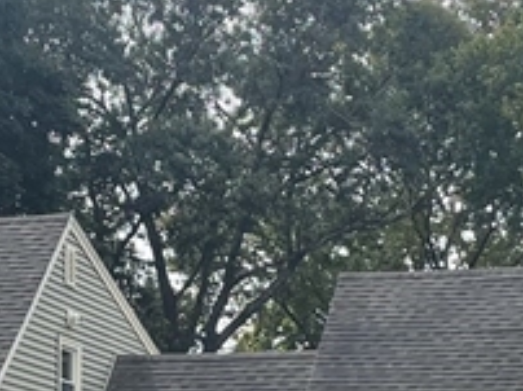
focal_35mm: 132
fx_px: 1992
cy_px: 464
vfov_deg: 11.0
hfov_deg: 15.0
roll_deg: -0.2
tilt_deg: +3.4
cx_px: 267
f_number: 1.6
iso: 32
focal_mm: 4.2
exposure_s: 1/2681
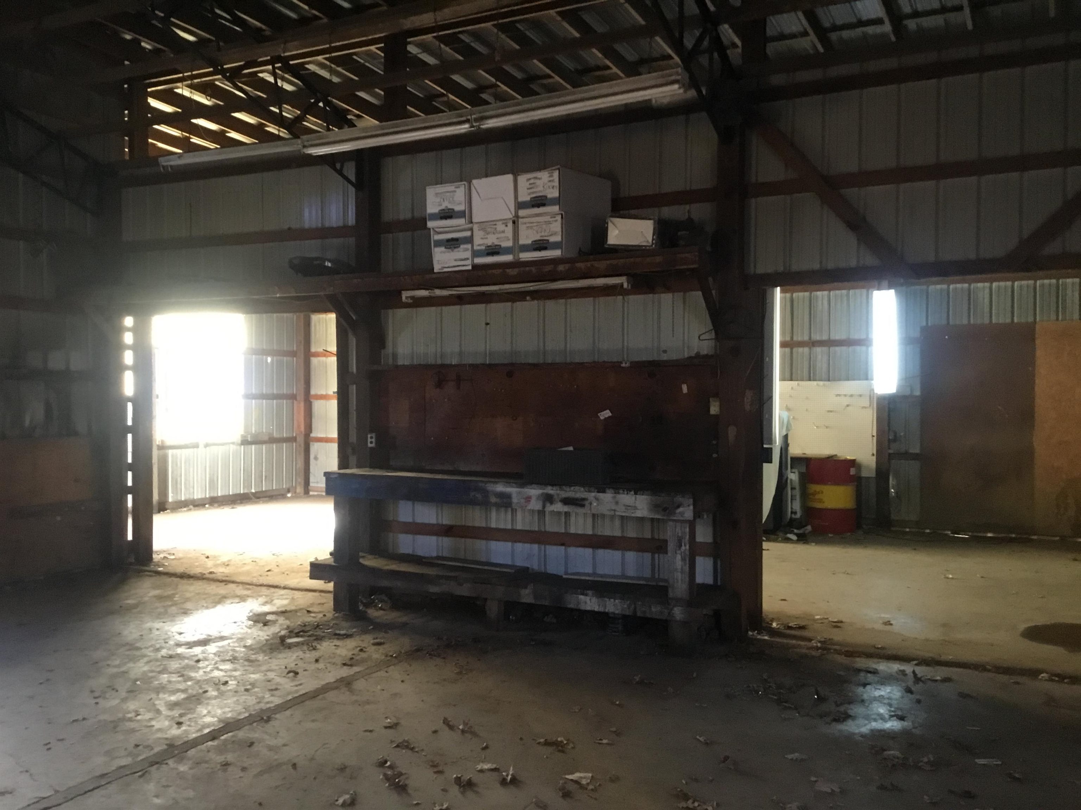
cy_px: 405
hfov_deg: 58.4
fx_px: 968
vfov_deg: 45.4
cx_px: 540
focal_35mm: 31
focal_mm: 3.3
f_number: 2.4
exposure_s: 1/30
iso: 200
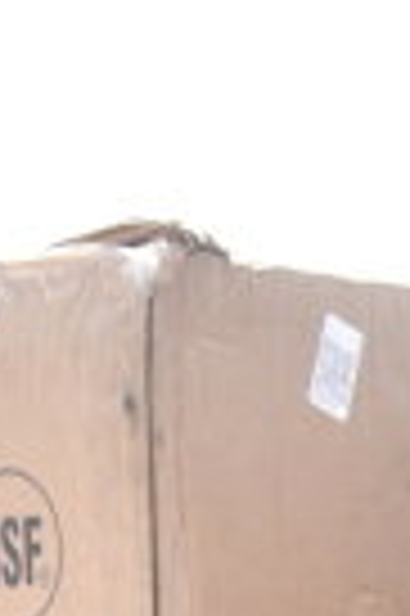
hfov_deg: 6.1
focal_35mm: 221
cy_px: 1994
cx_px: 770
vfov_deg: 7.8
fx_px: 3785
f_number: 5
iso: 200
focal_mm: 22
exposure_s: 1/250
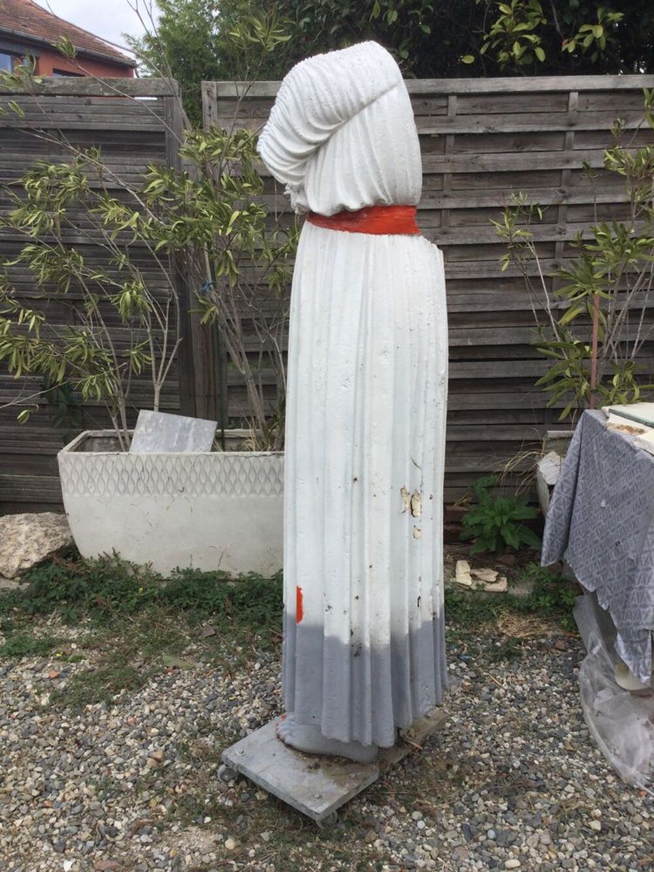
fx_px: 781
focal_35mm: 31
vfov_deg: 58.3
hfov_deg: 45.4
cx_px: 327
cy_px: 436
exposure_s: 1/646
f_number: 2.4
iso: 25
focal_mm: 3.3
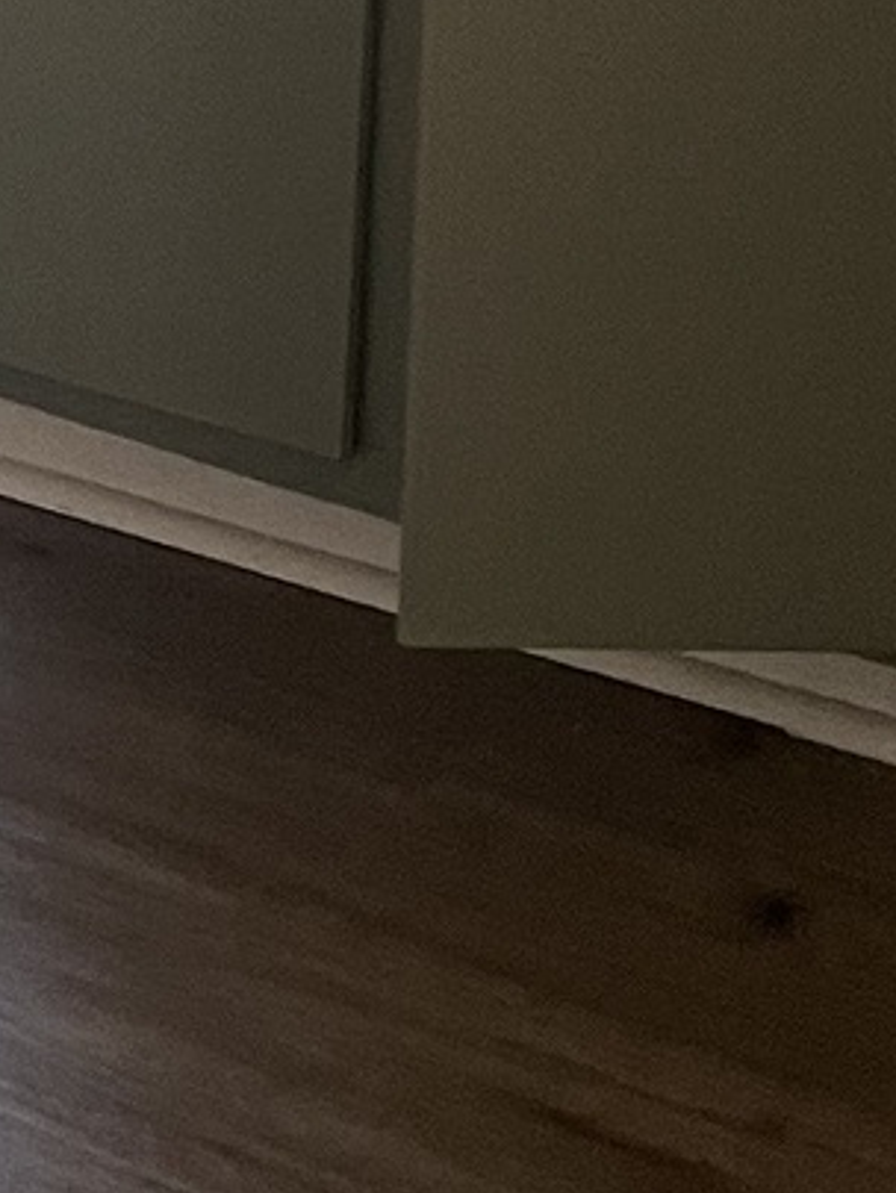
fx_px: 5105
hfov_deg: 9.2
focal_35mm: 148
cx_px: -1093
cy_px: -398
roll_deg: +2.7
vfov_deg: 12.9
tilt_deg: -12.1
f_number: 1.6
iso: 125
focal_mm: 5.1
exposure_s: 1/98
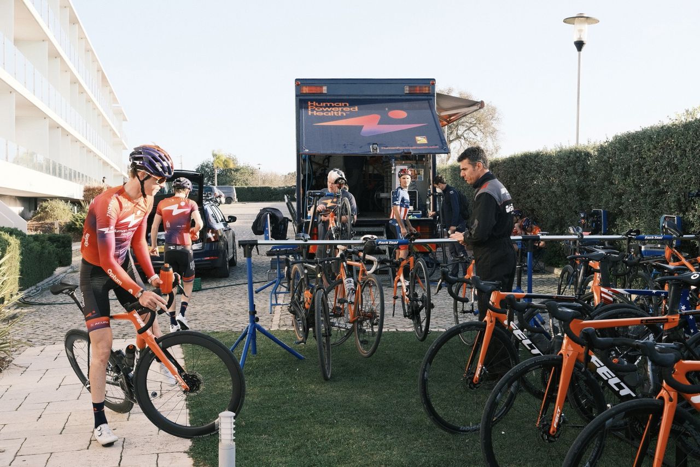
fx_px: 797
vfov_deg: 32.6
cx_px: 350
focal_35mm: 41
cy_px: 234
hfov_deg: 47.4
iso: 640
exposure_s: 1/400
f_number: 5.6
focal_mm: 27
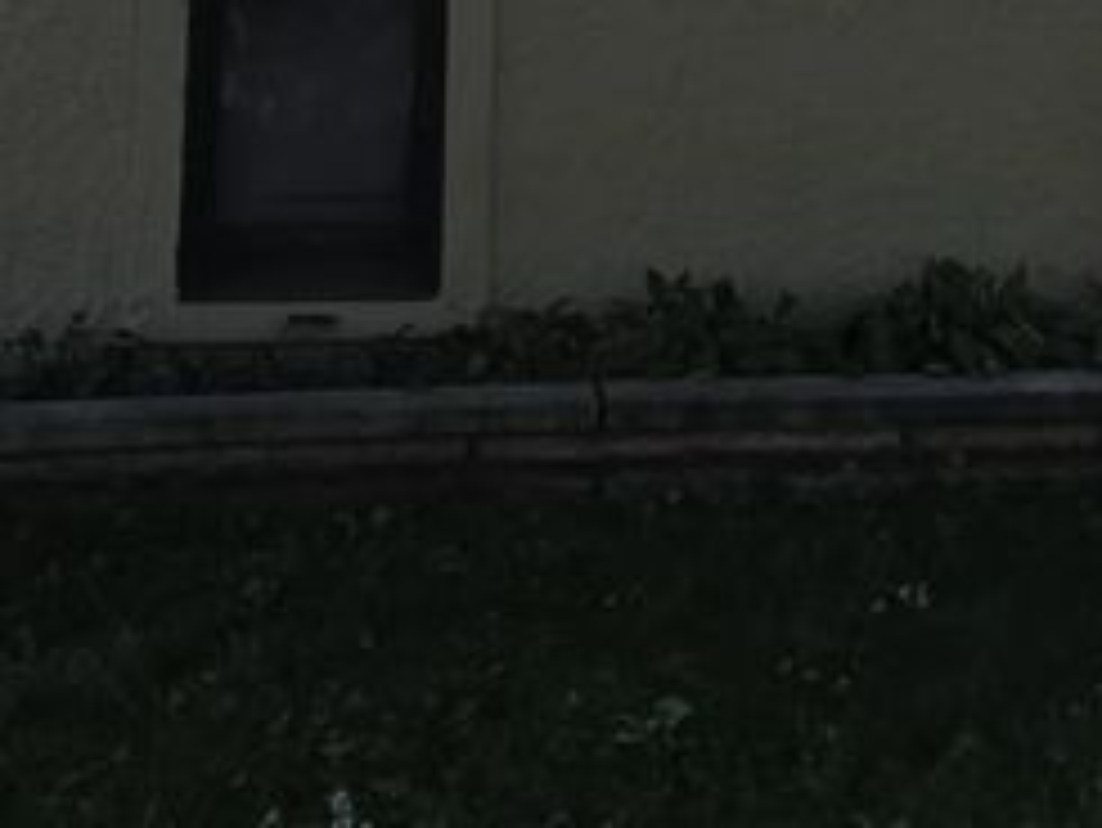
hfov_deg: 20.1
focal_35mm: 96
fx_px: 3058
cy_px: -648
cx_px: 936
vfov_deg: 13.8
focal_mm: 5.4
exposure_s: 1/705
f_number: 1.8
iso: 25
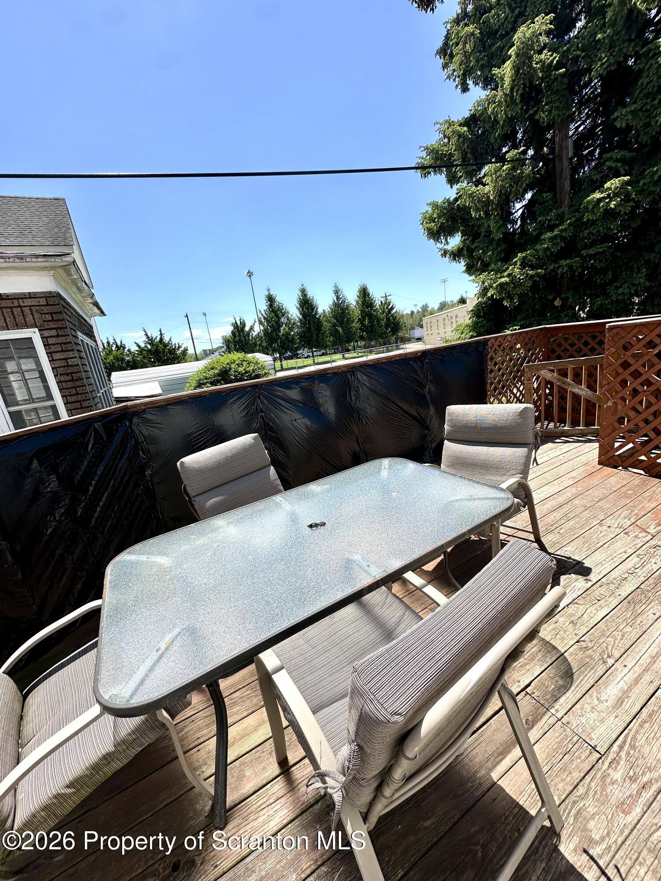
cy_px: 440
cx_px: 330
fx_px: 356
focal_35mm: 14
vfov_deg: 102.1
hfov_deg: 85.7
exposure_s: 1/1642
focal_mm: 2.22
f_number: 2.2
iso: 40
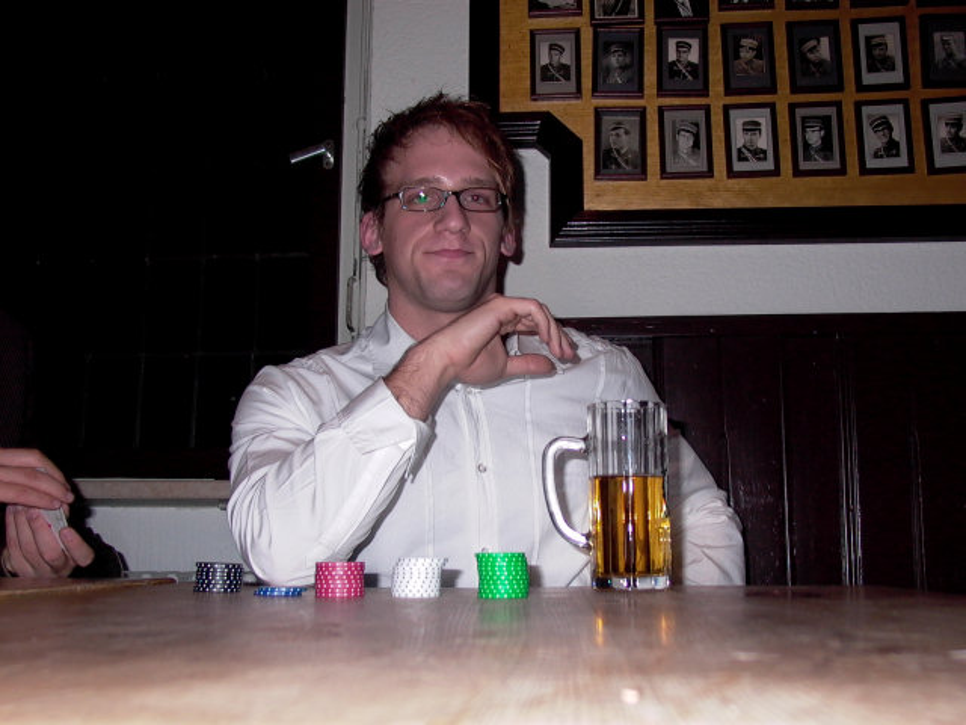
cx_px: 483
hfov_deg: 49.0
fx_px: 1060
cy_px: 362
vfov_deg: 37.7
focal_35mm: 38
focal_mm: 8.19
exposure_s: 1/64.2
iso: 100
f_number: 2.13
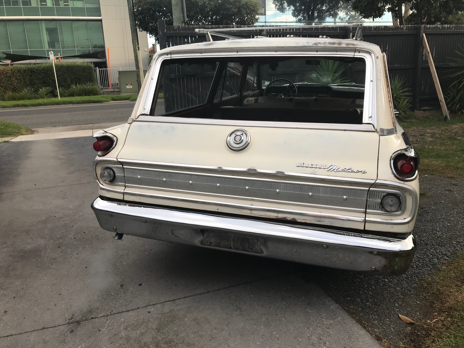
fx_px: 375
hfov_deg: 63.4
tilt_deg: -13.8
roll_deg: +1.7
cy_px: 174
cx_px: 232
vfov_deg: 49.7
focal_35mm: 28
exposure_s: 1/380
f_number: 1.8
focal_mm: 3.99
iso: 20
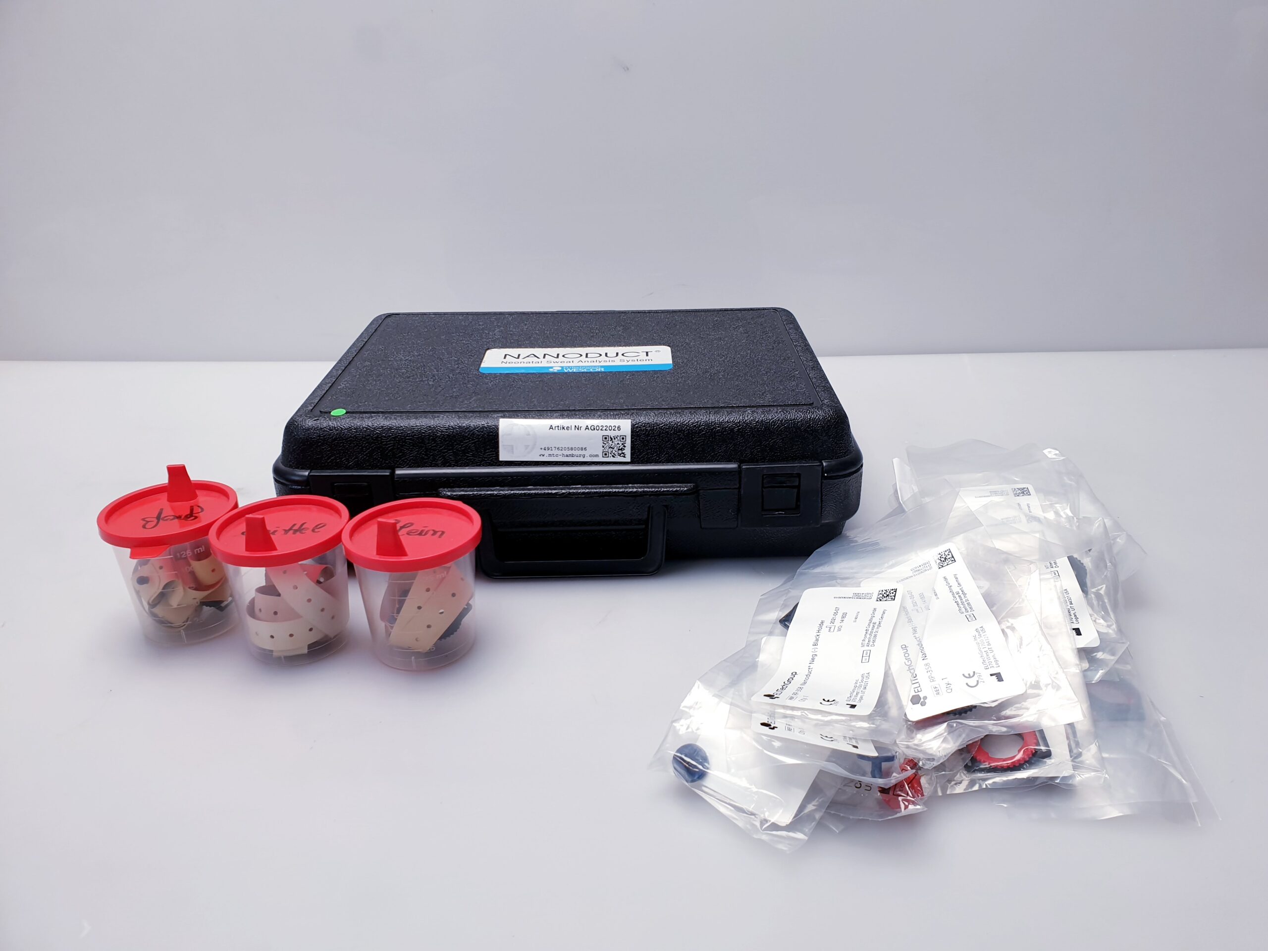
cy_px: 476
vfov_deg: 53.1
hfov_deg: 67.3
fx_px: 952
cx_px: 634
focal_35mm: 26
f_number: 2.4
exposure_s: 1/50
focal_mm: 4.3
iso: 50
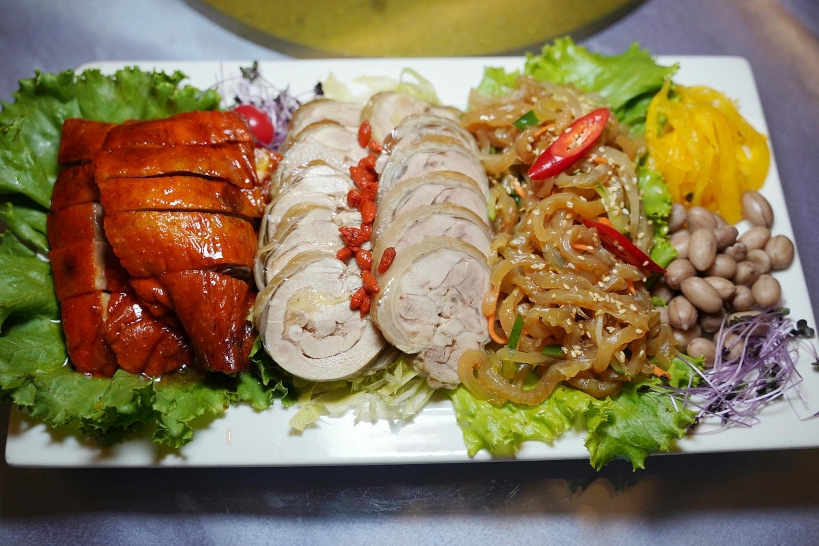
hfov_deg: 49.6
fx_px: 887
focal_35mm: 39
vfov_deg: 34.2
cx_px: 410
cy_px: 273
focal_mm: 39
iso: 160
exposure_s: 1/60
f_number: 4
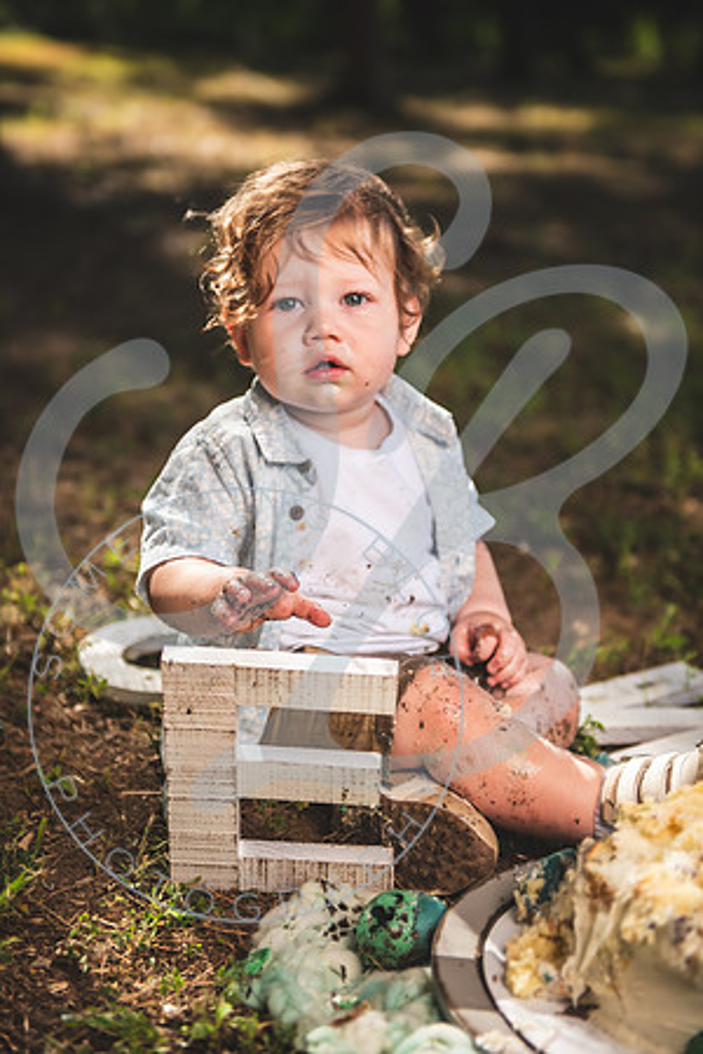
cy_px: 527
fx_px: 1757
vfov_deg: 33.4
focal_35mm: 60
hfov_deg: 22.6
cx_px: 352
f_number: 2.8
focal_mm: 60
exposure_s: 1/800
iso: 100
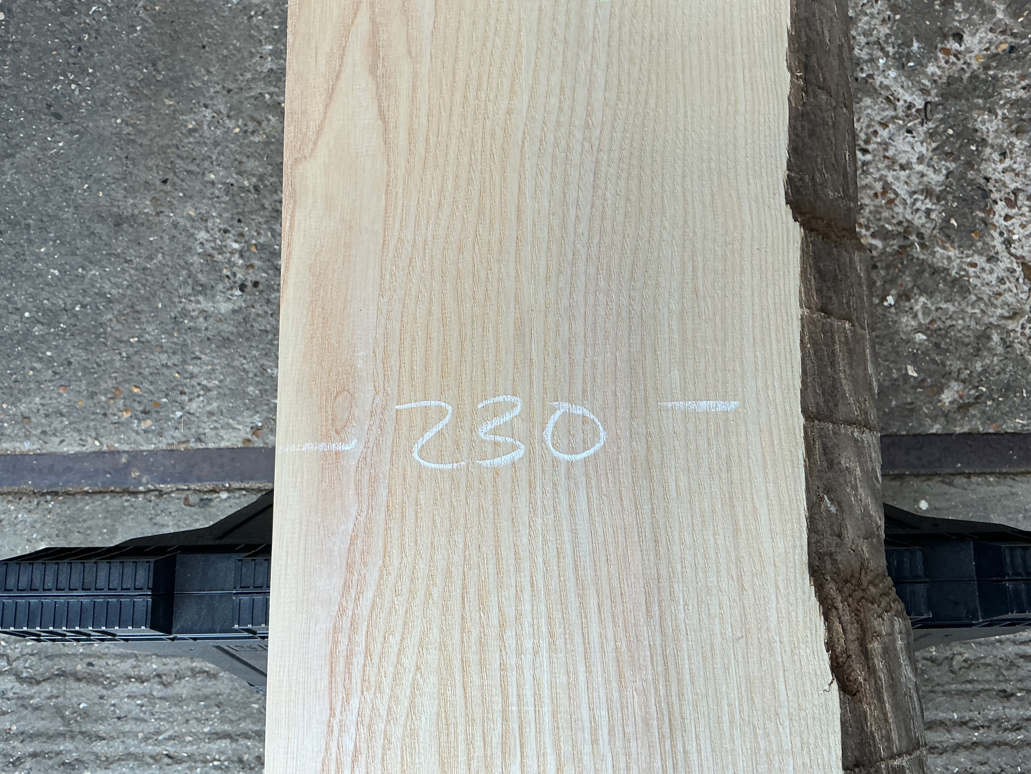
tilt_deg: -78.6
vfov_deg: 48.2
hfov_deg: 61.7
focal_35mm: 29
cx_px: 516
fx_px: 864
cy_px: 387
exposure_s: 1/120
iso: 25
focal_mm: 3
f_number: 1.8
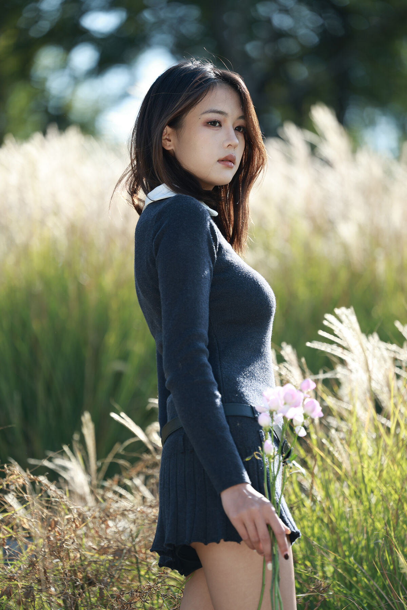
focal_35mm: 167
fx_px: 2832
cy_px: 305
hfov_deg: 8.2
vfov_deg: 12.3
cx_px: 204
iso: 100
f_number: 2.8
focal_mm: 168
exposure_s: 1/640
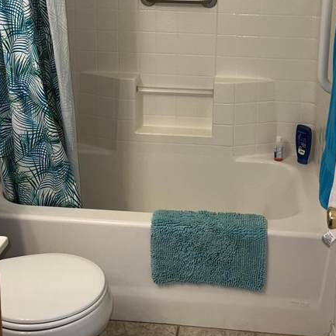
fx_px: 560
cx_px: 199
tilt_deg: -11.5
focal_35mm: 51
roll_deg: -0.6
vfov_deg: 31.8
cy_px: 33
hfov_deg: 33.3
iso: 32
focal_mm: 5.7
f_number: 1.5
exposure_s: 1/36
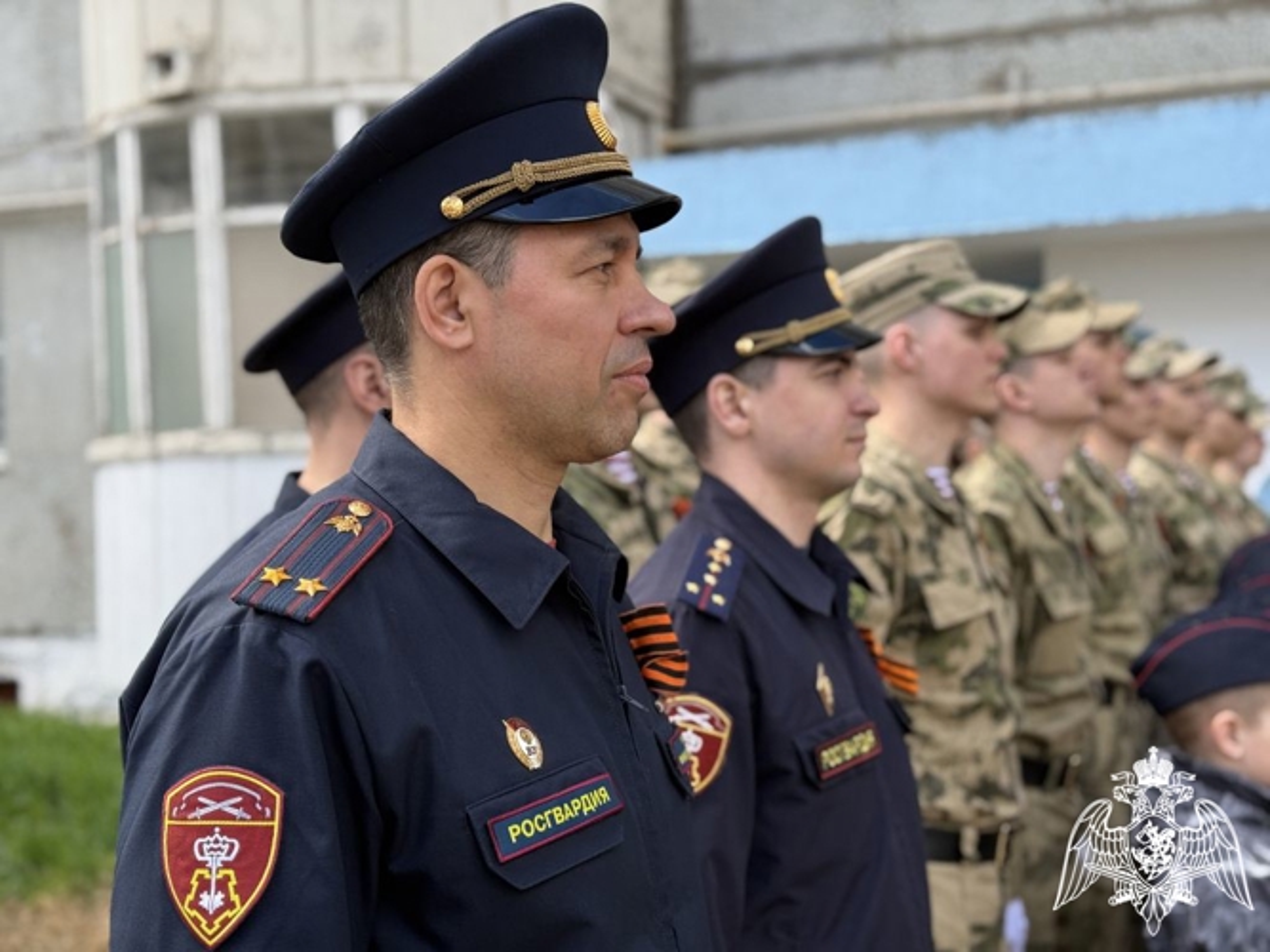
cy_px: 476
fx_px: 1761
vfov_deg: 30.3
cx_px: 635
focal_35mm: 48
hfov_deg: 39.7
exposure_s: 1/566
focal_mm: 6.76
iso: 64
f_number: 1.78
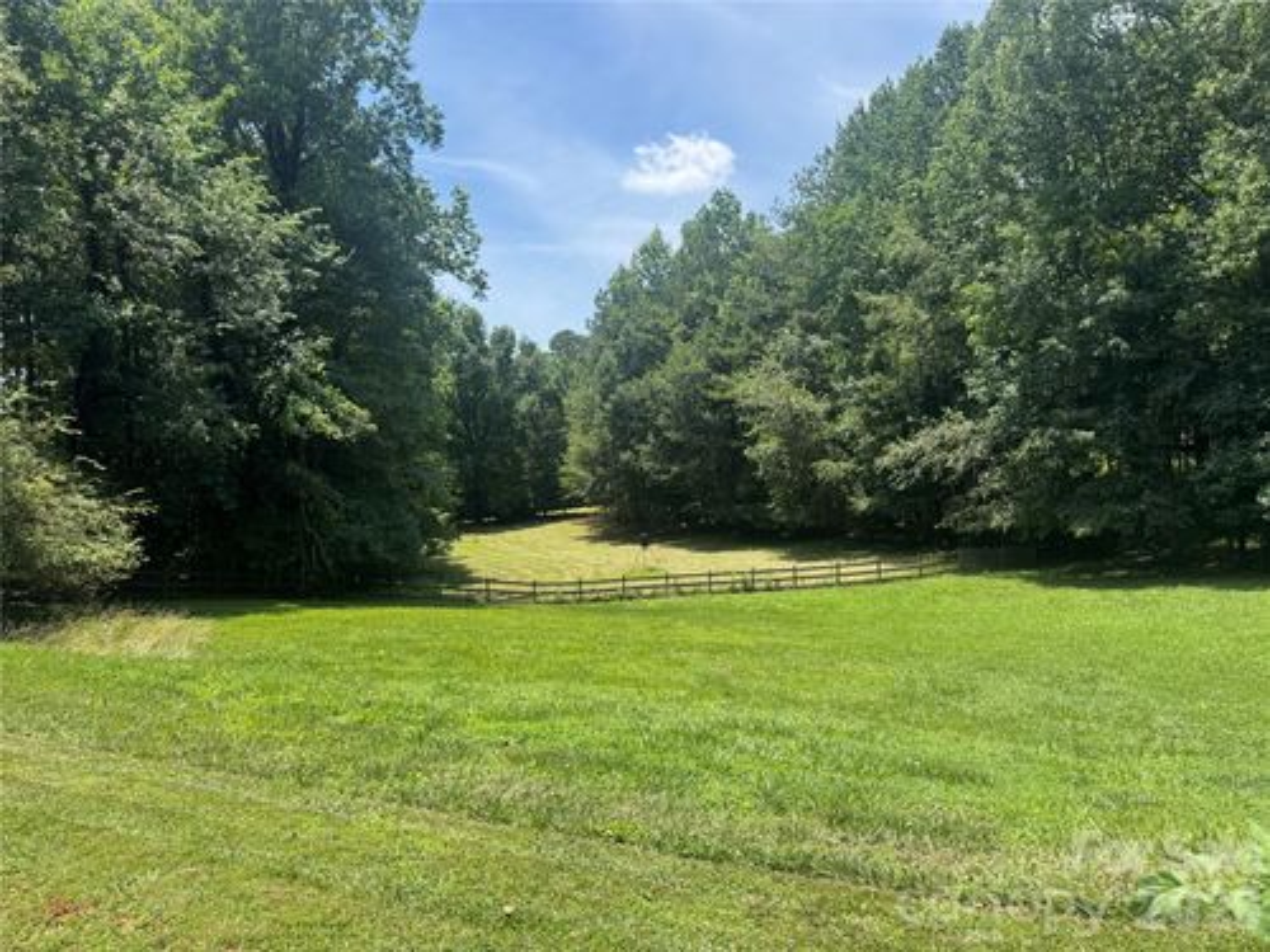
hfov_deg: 71.6
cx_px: 635
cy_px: 476
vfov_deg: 56.8
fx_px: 881
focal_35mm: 24
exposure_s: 1/2041
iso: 80
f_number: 1.78
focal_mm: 6.76
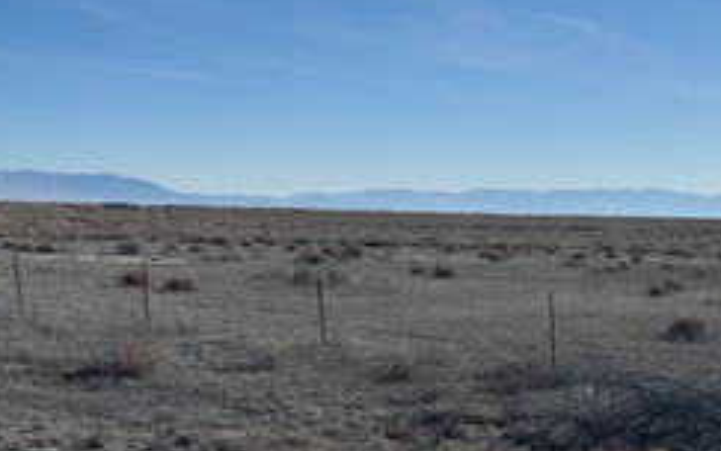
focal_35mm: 67
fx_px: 1317
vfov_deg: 19.4
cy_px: 270
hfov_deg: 30.6
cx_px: 389
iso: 80
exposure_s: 1/9009
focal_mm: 6.76
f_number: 1.78
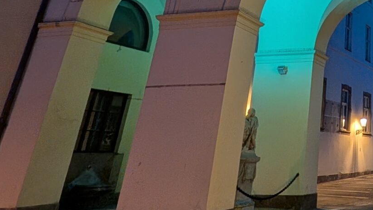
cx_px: 393
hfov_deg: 41.3
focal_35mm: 41
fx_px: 405
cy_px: -73
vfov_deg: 24.7
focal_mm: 2.02
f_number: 1.7
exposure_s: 1/25
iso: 204
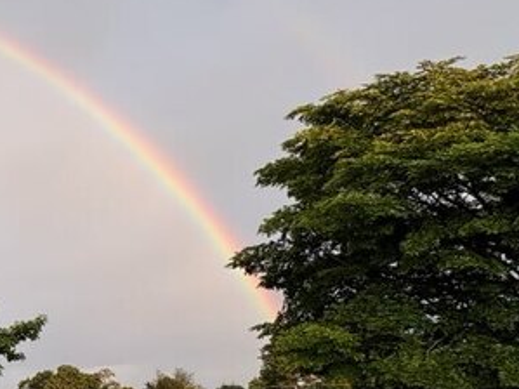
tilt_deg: +14.9
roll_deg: -0.2
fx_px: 719
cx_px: -314
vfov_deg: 30.1
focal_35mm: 48
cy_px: 254
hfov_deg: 25.6
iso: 40
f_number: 2.2
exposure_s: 1/136
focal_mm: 2.22
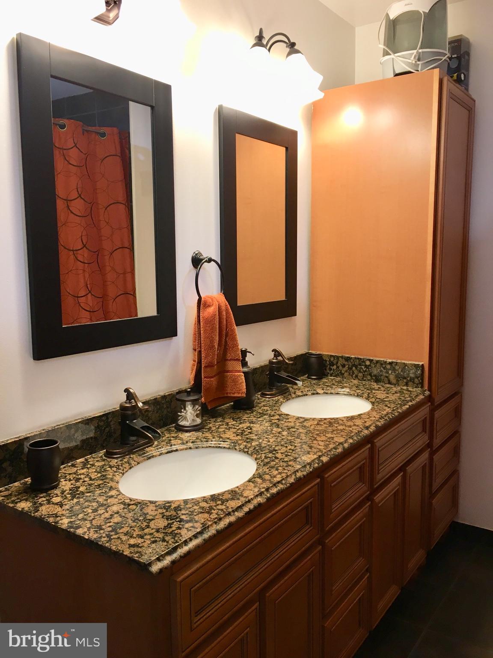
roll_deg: -0.8
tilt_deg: -7.4
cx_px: 246
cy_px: 329
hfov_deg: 48.2
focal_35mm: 29
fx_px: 551
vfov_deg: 61.7
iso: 64
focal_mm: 4.15
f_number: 2.2
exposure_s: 1/30
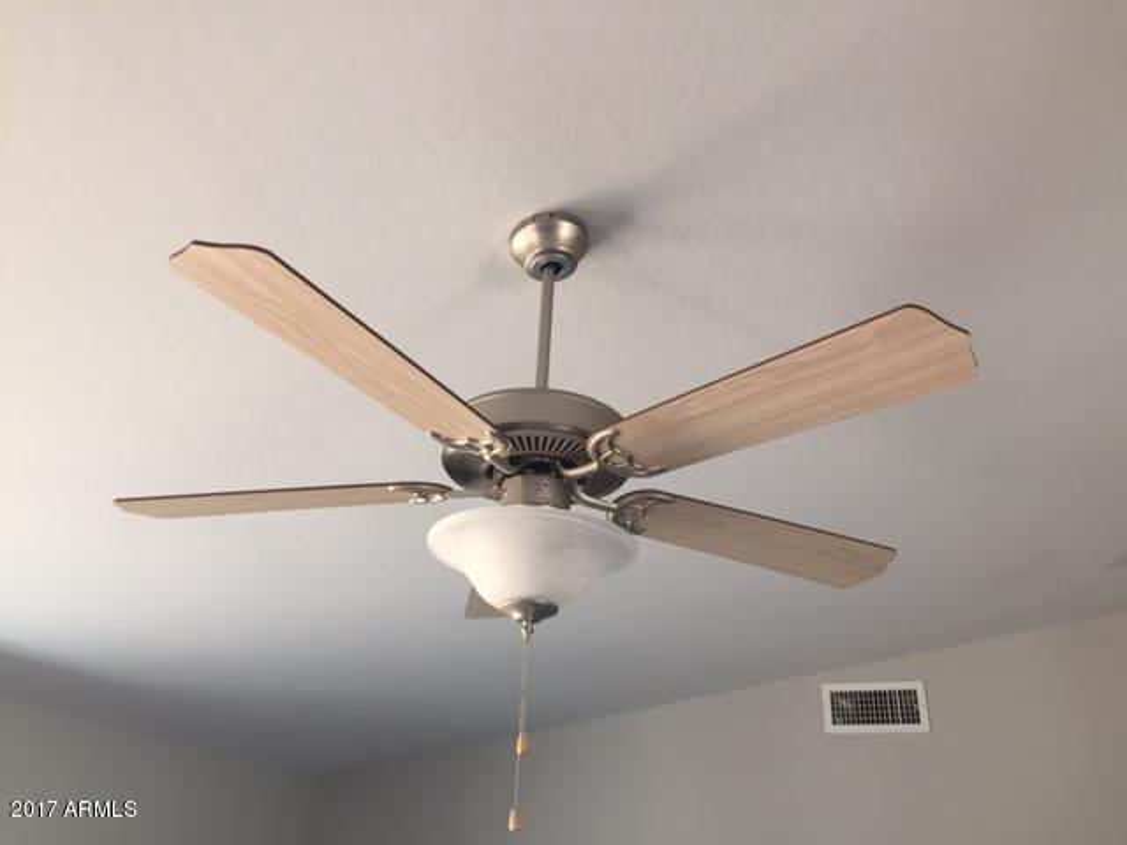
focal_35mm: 29
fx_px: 944
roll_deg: -2.6
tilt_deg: +27.6
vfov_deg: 48.2
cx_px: 564
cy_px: 422
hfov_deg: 61.7
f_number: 2.2
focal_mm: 4.15
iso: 32
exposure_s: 1/40
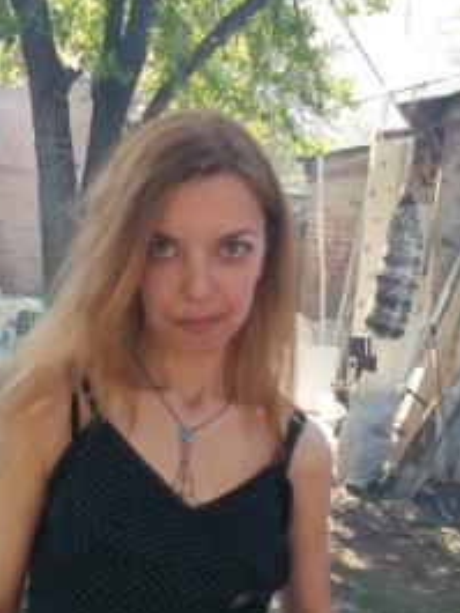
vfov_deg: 34.9
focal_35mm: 54
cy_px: 442
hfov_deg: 27.0
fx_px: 956
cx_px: 201
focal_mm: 5.7
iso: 80
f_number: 2.9
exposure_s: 1/200
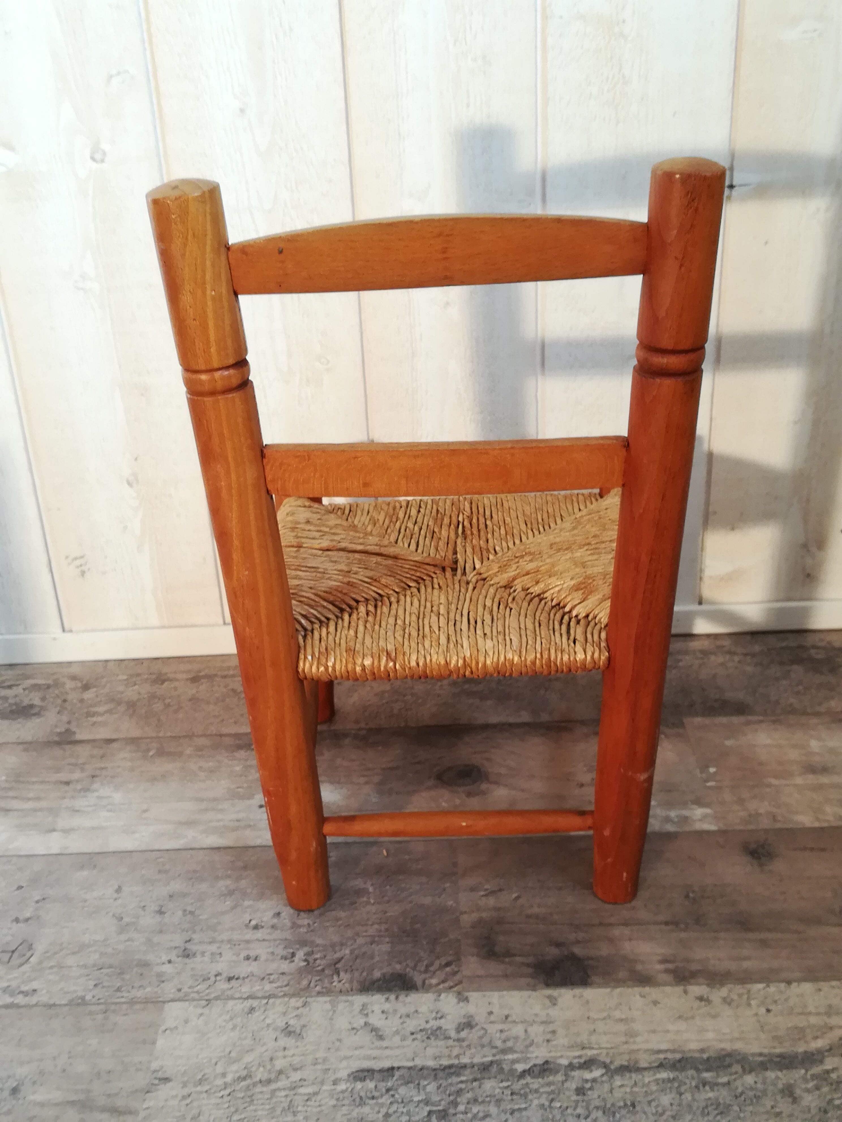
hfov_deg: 39.7
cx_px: 421
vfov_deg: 51.4
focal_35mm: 36
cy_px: 561
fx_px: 1168
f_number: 2.2
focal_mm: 3.83
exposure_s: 1/40
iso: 100
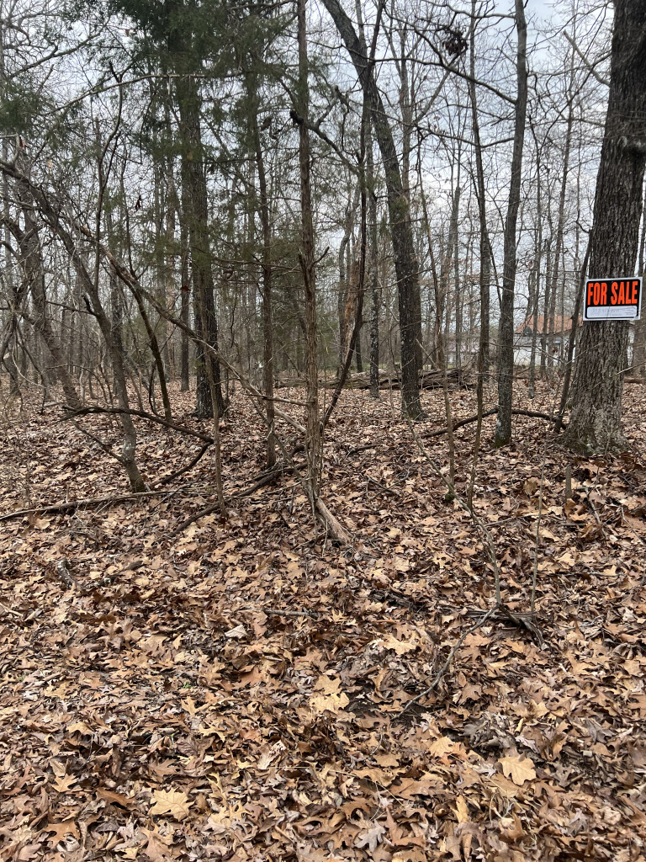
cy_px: 431
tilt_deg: -8.5
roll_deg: -1.8
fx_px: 647
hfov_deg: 53.1
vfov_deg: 67.3
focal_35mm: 26
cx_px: 323
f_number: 1.5
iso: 50
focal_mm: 5.7
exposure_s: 1/654
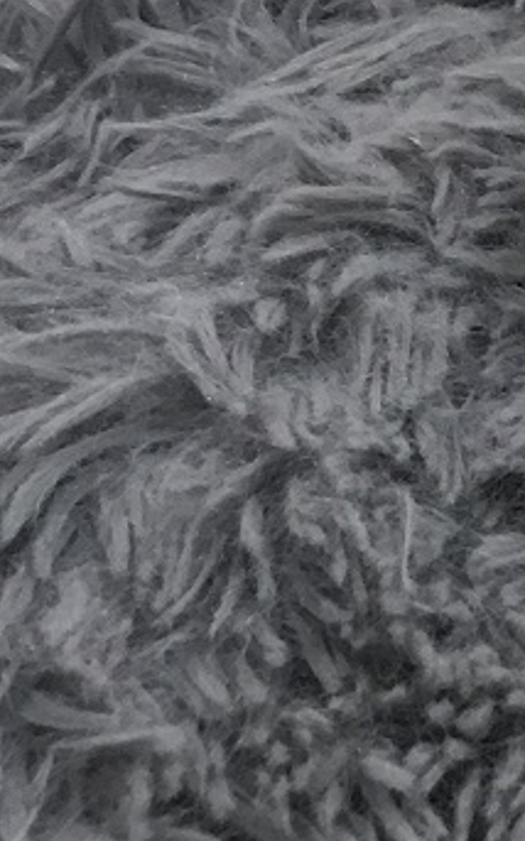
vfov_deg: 17.0
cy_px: -280
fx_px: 2636
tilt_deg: -16.7
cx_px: 991
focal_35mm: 115
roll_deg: +2.1
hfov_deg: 10.6
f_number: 2.4
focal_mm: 3.3
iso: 100
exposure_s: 1/33
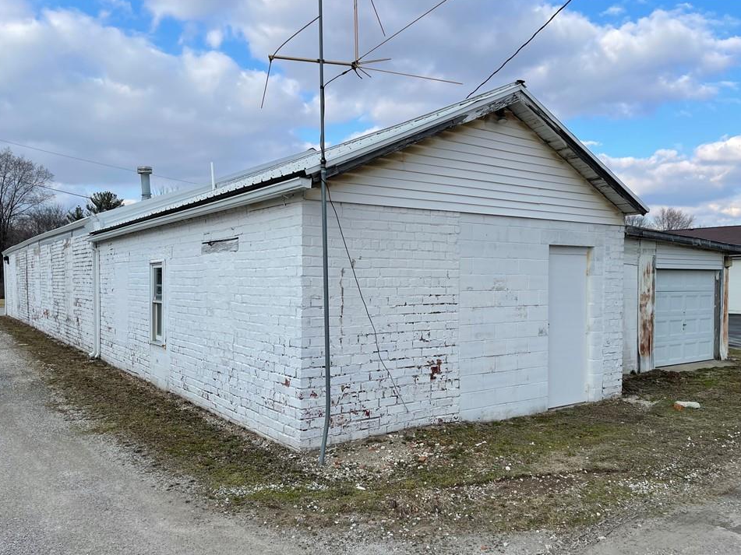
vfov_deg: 49.7
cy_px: 294
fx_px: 599
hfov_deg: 63.5
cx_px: 369
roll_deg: -0.2
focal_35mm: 28
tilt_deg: -1.1
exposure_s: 1/2123
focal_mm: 5.1
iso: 32
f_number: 1.6
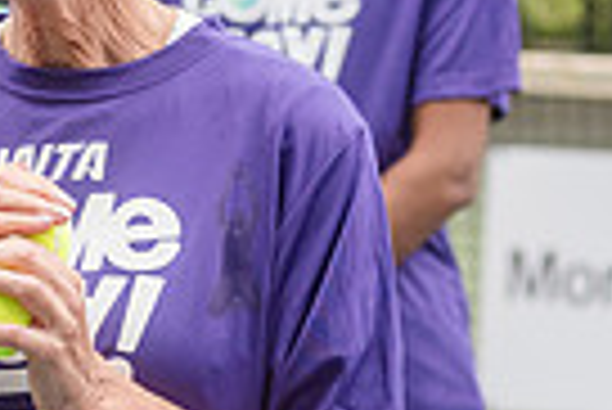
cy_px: 237
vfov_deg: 3.5
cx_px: 234
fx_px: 6688
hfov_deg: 5.2
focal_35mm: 393
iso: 1250
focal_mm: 92
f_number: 5
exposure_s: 1/1250
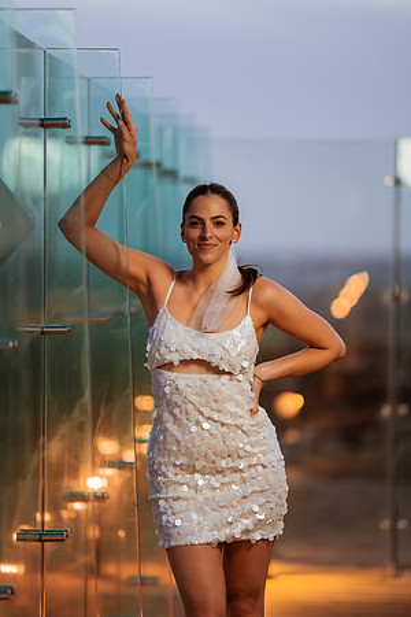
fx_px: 2312
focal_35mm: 135
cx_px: 206
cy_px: 308
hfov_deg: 10.2
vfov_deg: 15.2
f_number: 1.8
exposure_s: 1/100
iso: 1250
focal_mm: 135
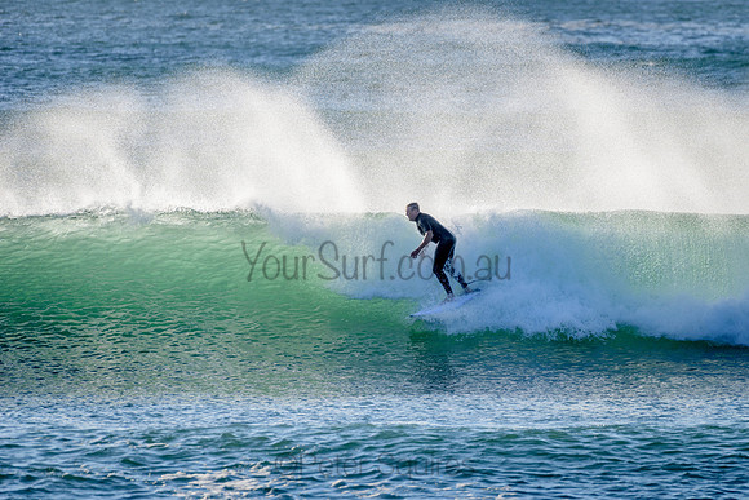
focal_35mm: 612
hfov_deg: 3.4
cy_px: 264
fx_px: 12730
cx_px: 458
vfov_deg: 2.2
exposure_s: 1/1250
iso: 180
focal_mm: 500
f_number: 5.6
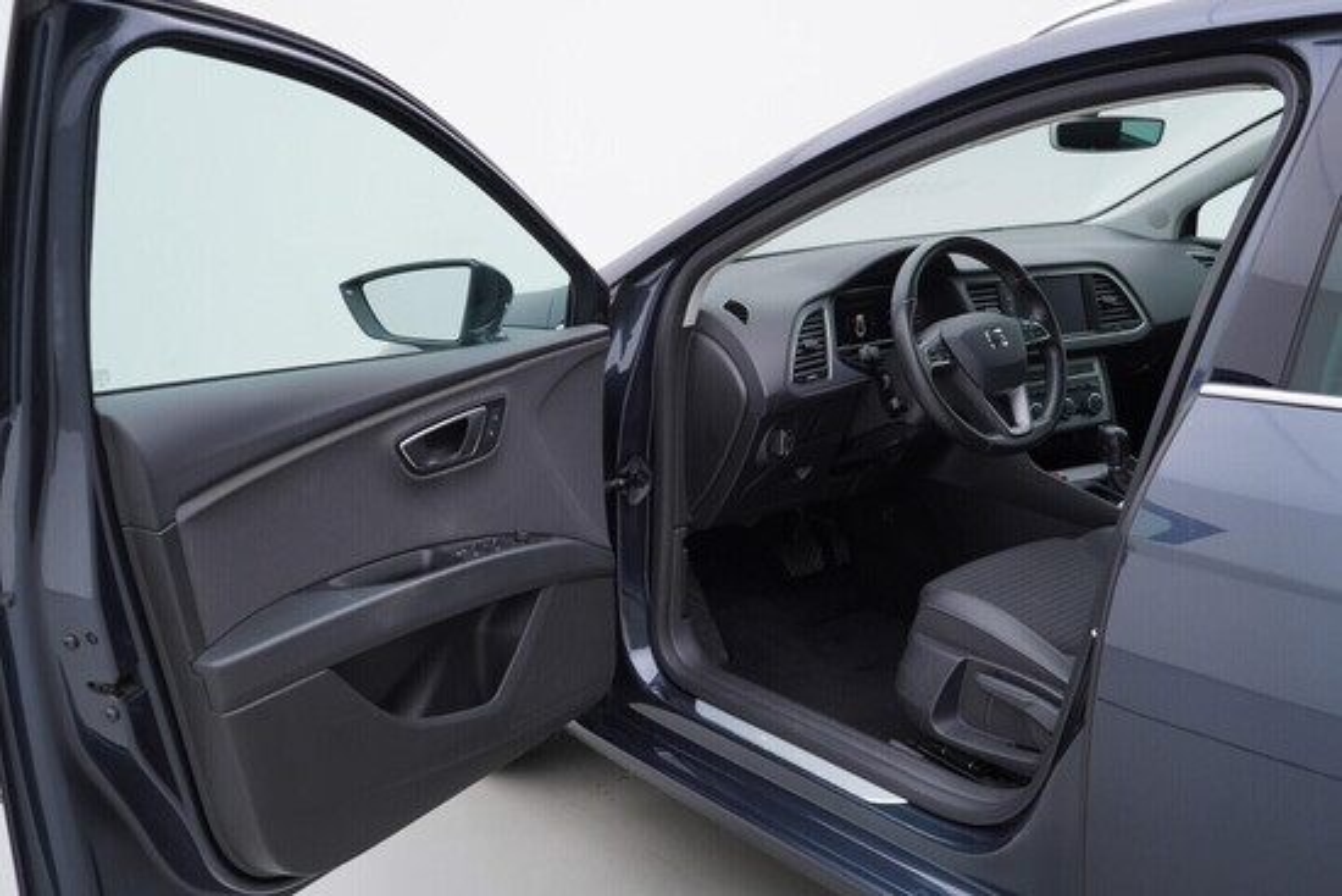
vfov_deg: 36.9
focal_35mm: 36
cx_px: 671
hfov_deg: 53.1
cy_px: 448
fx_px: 1342
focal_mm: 24
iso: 125
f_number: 3.5
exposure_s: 1/60
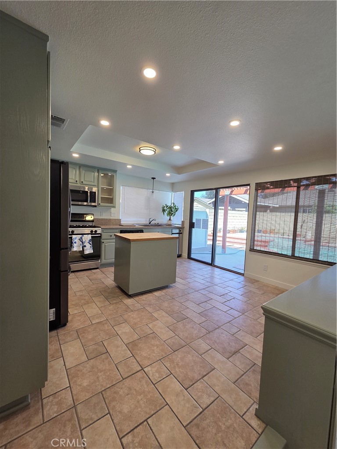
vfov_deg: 106.2
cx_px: 168
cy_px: 224
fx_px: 169
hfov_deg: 89.9
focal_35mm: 13
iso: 125
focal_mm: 2.2
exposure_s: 1/120
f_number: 2.2
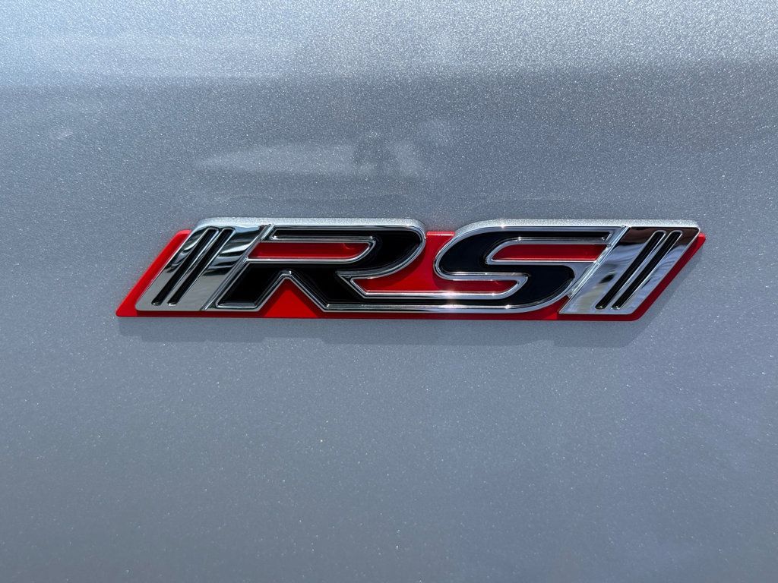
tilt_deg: -27.9
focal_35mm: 48
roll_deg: -3.7
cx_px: 389
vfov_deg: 30.3
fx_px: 1079
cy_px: 292
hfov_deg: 39.7
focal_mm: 6.76
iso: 100
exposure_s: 1/4098
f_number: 1.78
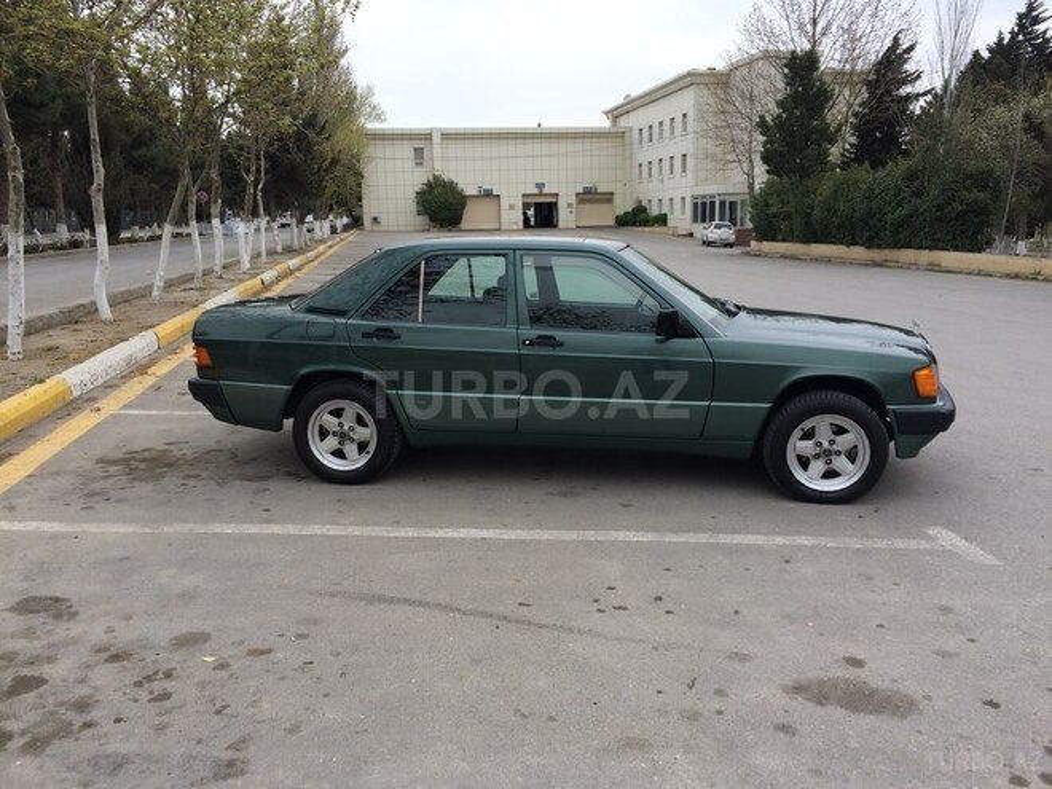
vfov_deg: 48.2
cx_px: 526
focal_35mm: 29
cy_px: 394
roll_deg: +1.5
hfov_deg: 61.7
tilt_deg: -8.7
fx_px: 881
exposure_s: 1/213
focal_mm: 4.15
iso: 32
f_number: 2.2
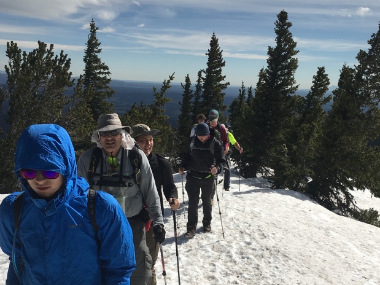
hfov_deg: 39.6
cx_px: 214
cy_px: 197
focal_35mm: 48
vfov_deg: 30.0
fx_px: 527
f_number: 2.2
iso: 25
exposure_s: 1/3344
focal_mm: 4.15
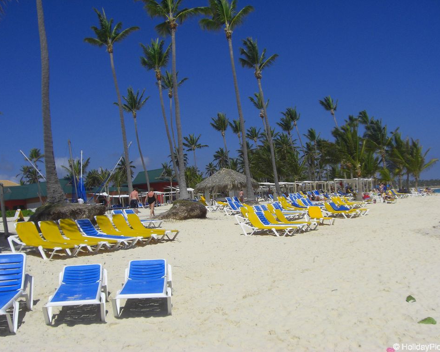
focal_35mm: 40
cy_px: 176
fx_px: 521
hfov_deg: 45.8
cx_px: 223
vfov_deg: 37.3
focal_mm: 6.2
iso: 64
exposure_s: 1/400
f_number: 8
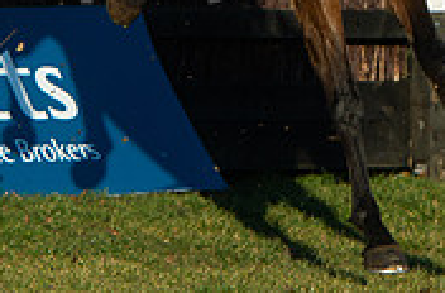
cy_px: -291
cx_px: 161
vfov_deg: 2.0
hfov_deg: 3.0
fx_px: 8536
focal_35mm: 693
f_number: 6.3
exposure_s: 1/3200
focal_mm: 160
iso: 500
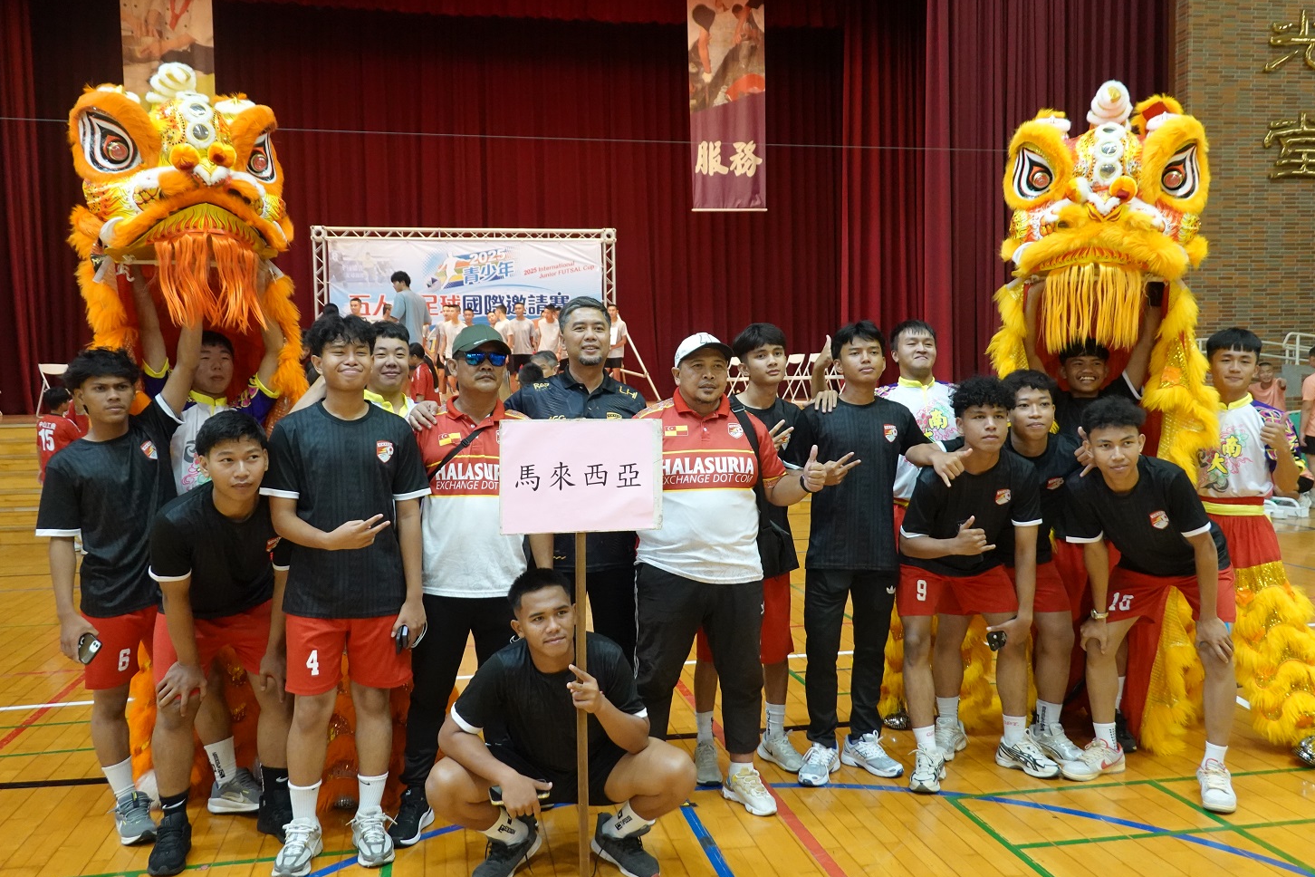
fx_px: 1132
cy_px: 428
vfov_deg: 42.3
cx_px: 665
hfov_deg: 60.3
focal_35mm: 31
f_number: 3.2
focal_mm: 11.29
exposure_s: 1/125
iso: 2000
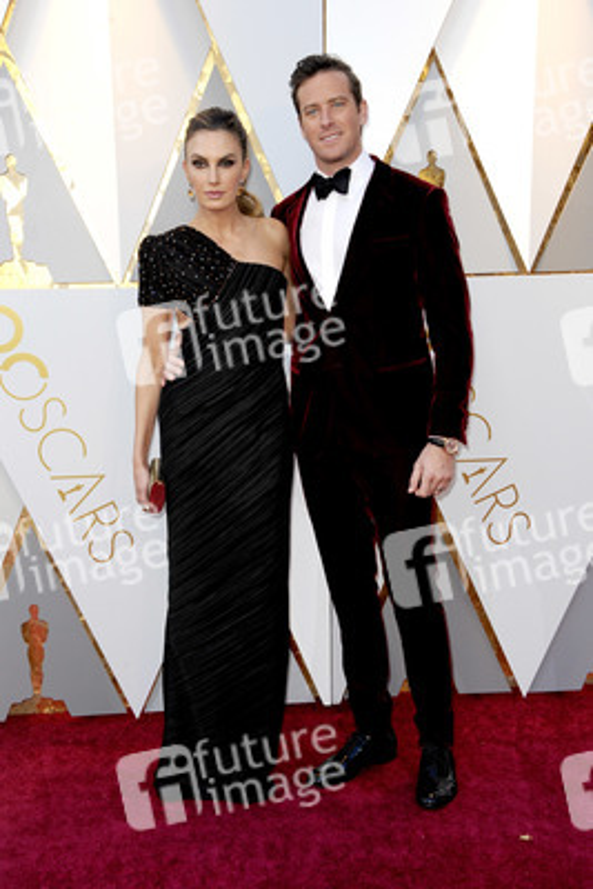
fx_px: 1358
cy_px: 444
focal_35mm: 55
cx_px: 296
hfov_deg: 24.6
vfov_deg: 36.2
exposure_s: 1/250
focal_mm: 55
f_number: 8
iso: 1000
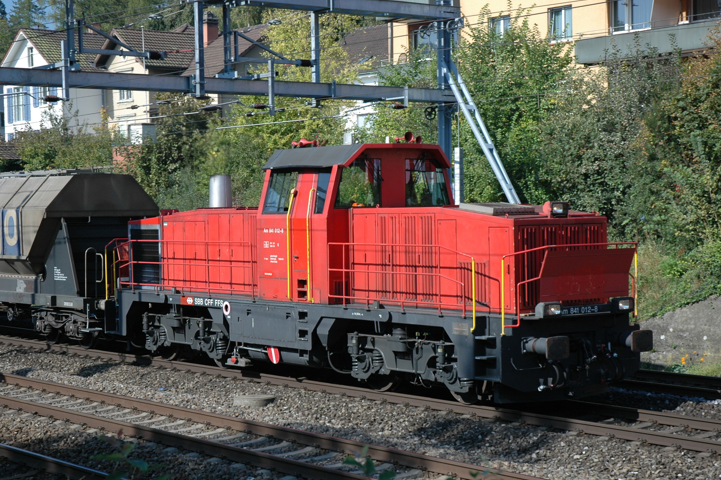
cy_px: 236
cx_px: 353
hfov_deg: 27.0
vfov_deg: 18.2
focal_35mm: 75
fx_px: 1501
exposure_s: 1/640
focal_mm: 46
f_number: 5
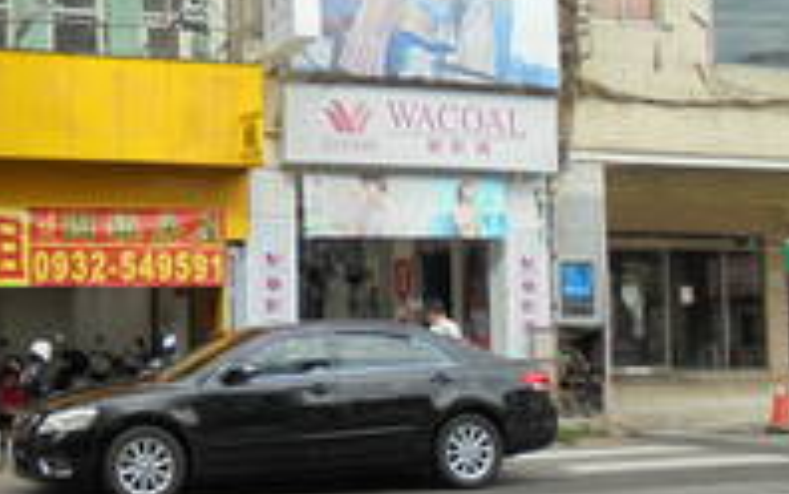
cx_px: 128
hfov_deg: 38.3
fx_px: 1076
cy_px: 251
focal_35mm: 50
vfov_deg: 25.9
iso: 100
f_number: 3.5
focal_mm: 4.6
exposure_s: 1/320
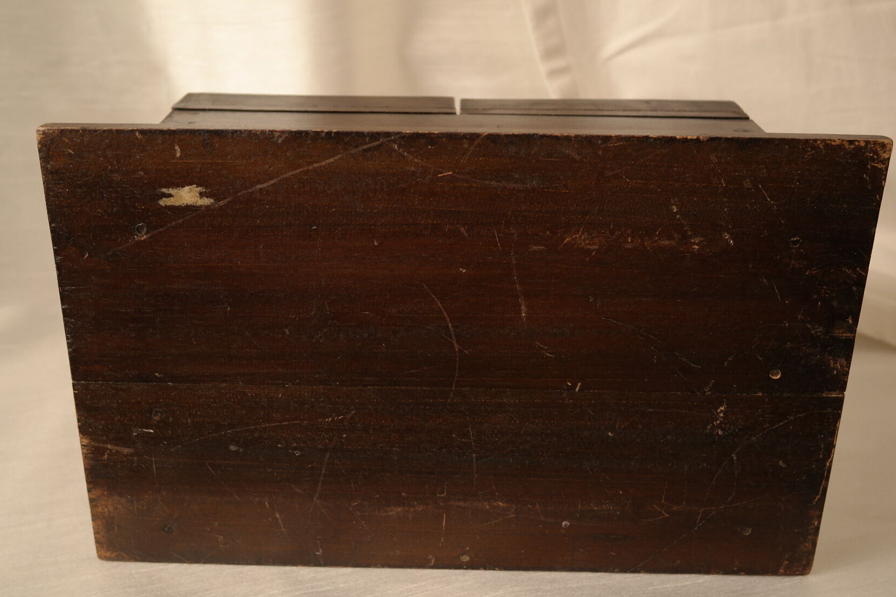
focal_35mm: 45
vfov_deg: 29.9
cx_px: 446
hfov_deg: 43.6
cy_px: 303
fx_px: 1120
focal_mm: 28
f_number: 5.6
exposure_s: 1/30
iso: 400
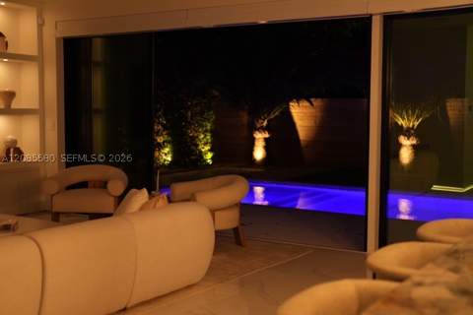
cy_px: 158
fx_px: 657
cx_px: 236
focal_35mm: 50
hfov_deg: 39.6
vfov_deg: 27.0
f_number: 2
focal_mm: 50
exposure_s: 1/6
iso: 100
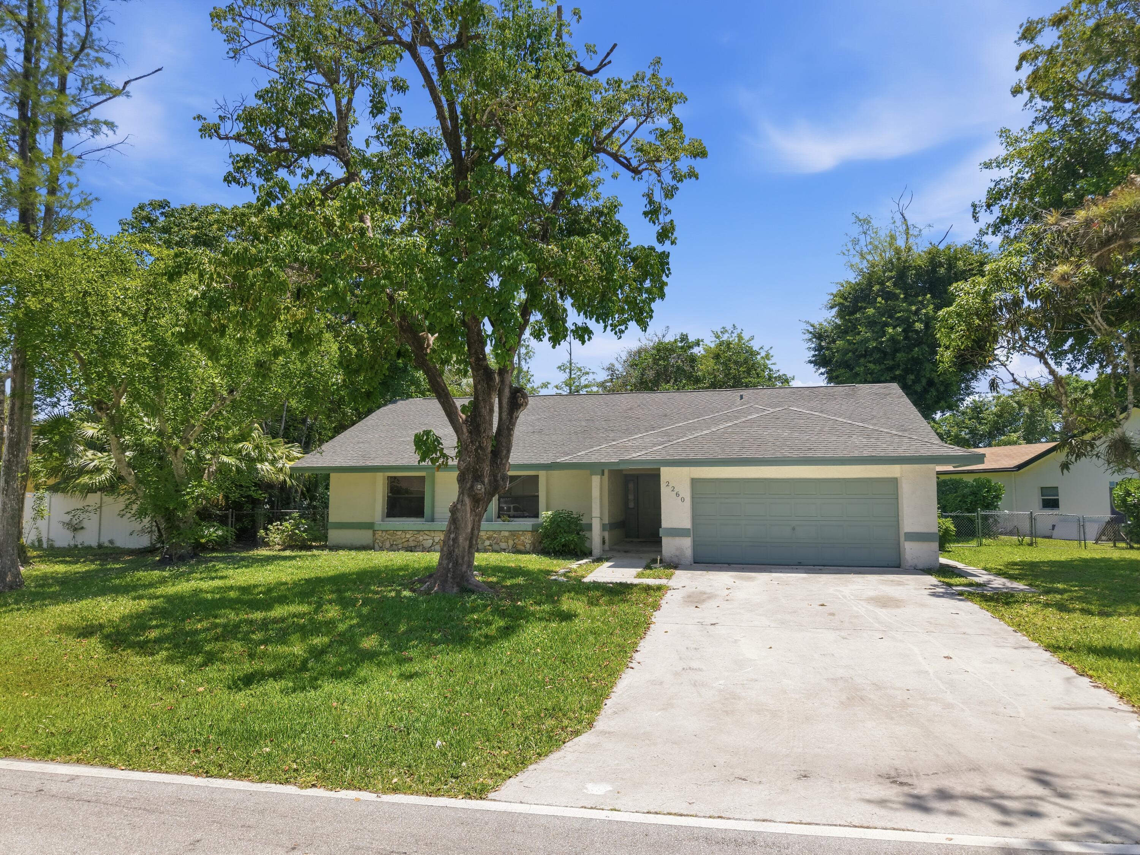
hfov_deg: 71.6
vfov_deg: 56.8
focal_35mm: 24
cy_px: 428
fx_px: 790
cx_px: 570
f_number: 1.8
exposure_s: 1/3200
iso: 180
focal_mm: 8.7
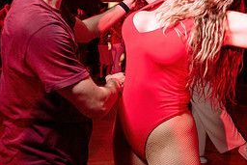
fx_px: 405
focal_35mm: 59
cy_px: 53
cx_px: 163
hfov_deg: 33.6
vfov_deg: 22.9
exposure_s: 1/40
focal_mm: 24
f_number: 3.5
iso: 1000
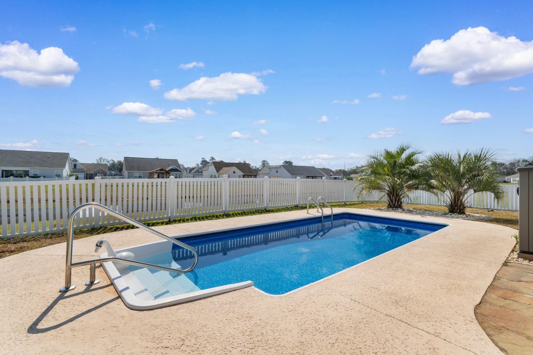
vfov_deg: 73.7
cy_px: 178
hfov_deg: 96.7
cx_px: 266
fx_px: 237
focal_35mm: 16
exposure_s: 1/500
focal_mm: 11
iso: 100
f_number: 11
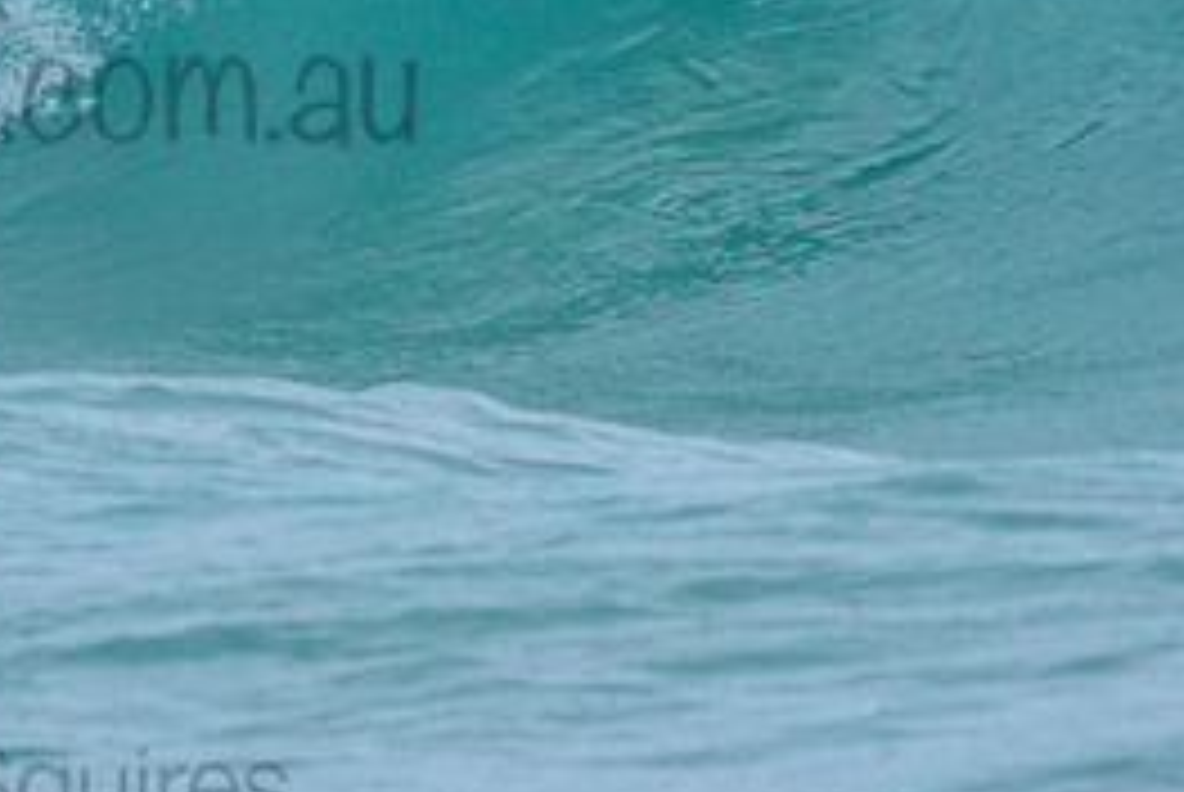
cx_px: -328
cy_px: -142
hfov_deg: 1.5
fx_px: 45502
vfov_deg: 1.0
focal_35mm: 1382
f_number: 5.6
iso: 800
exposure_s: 1/2000
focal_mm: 500
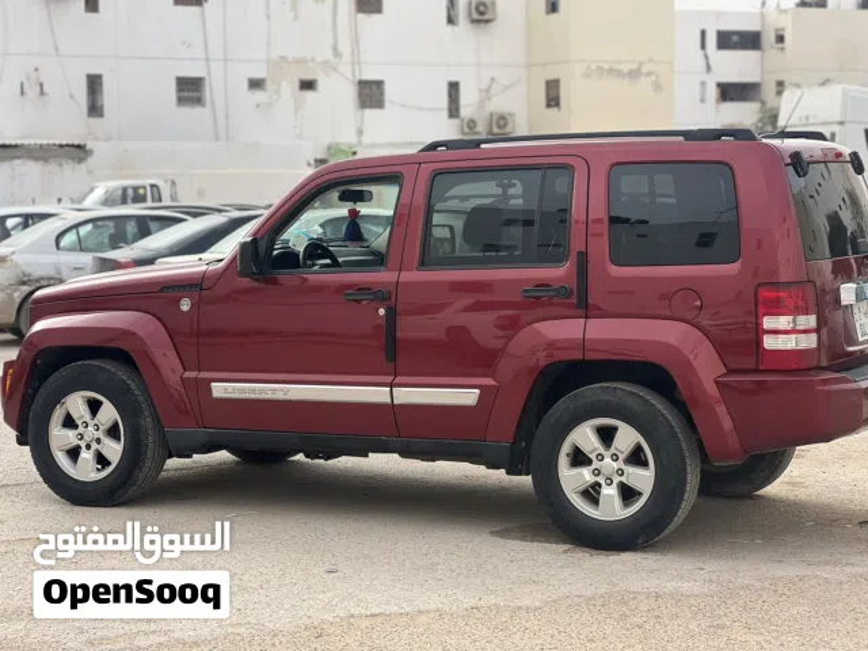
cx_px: 434
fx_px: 1931
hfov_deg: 25.3
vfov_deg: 19.1
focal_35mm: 77
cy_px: 326
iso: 25
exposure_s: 1/306
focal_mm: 9
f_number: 2.8
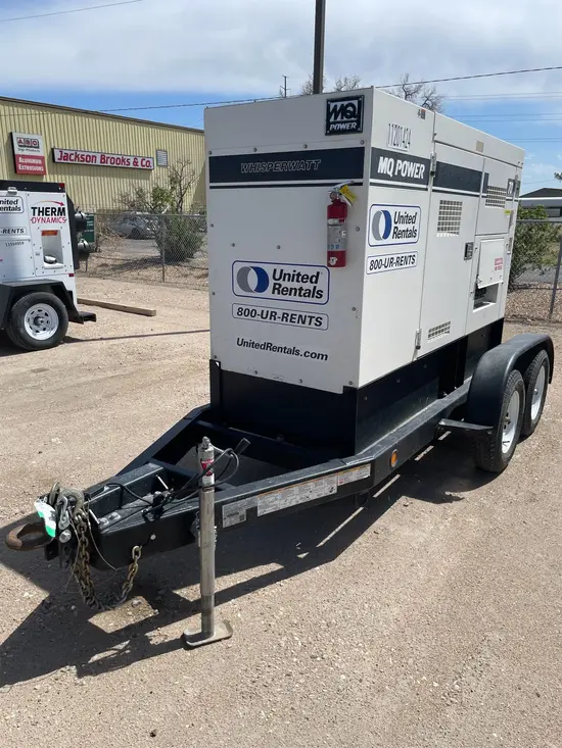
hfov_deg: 53.1
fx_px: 563
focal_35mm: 26
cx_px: 281
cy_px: 374
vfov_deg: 67.3
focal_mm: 4.2
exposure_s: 1/4292
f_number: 1.6
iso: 32
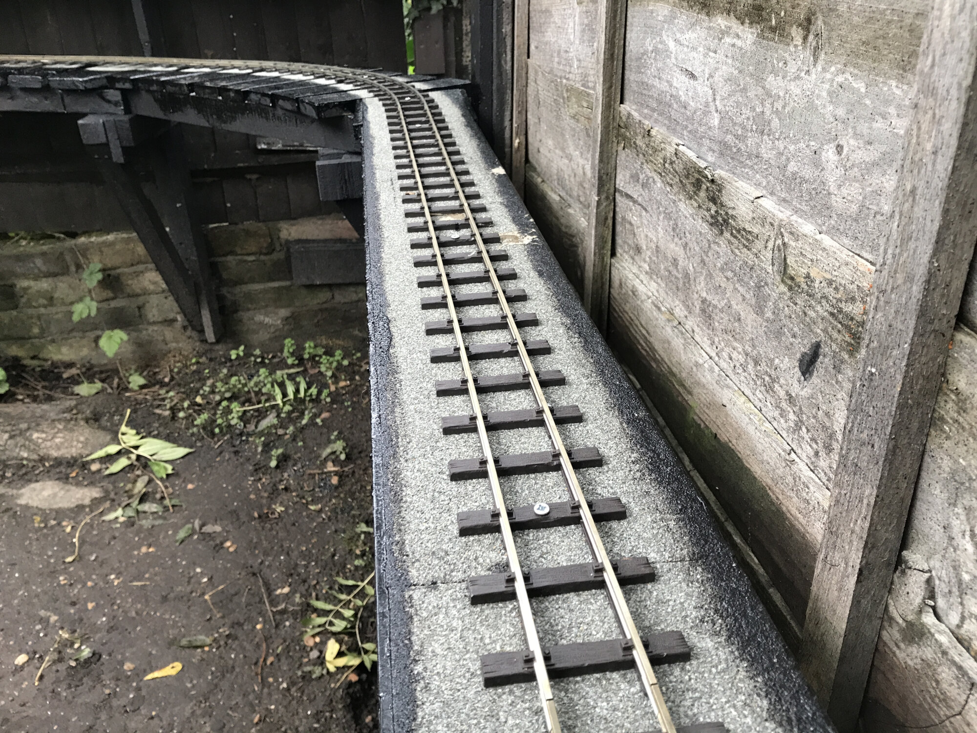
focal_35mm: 28
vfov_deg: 49.7
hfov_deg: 63.4
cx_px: 488
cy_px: 366
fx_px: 790
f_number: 1.8
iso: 32
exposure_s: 1/33
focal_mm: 3.99
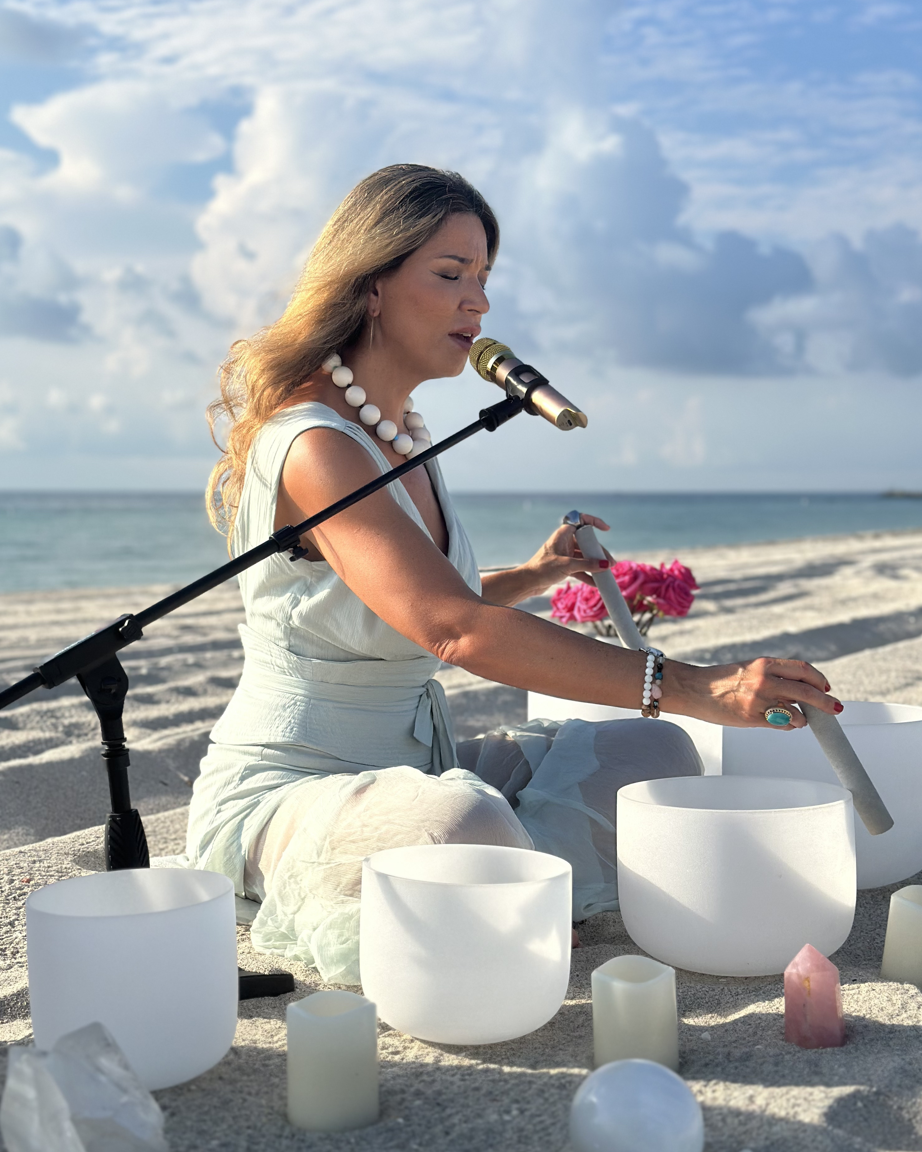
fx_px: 1740
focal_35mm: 51
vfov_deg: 36.6
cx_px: 461
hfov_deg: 29.7
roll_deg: -0.1
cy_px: 618
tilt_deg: -4.1
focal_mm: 6.86
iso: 100
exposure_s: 1/7092
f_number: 1.78
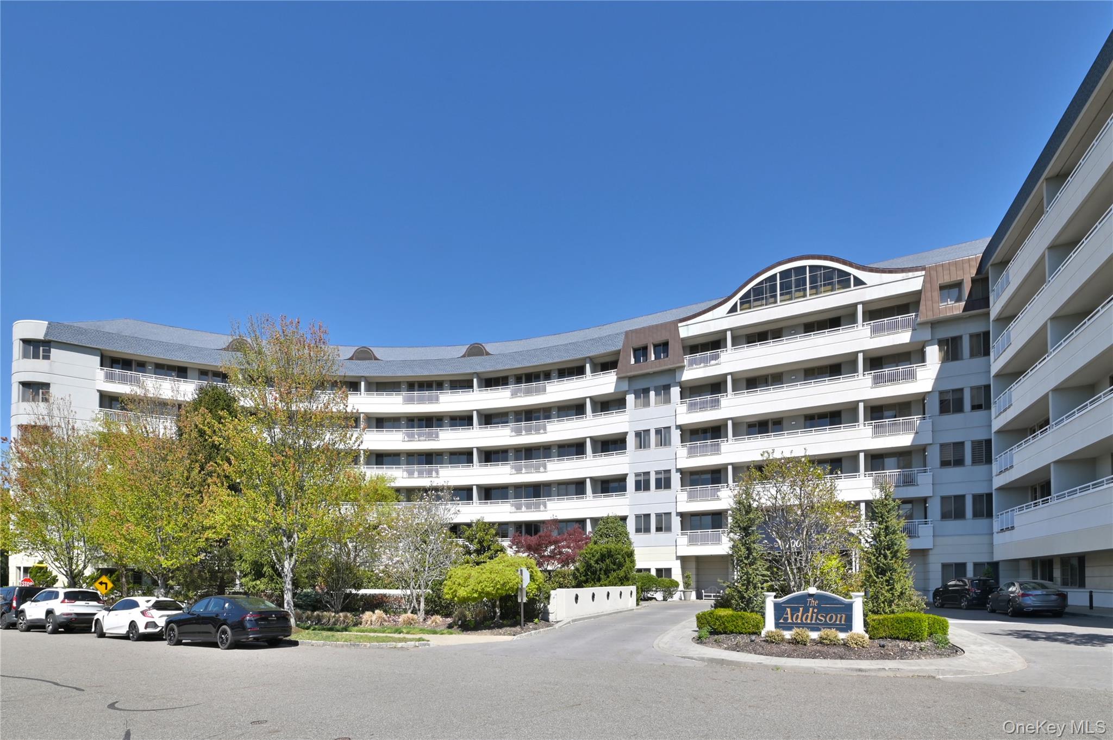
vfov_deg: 81.1
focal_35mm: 14
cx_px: 556
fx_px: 432
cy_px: 370
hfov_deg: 104.3
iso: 160
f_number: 14
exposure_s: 1/100
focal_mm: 14
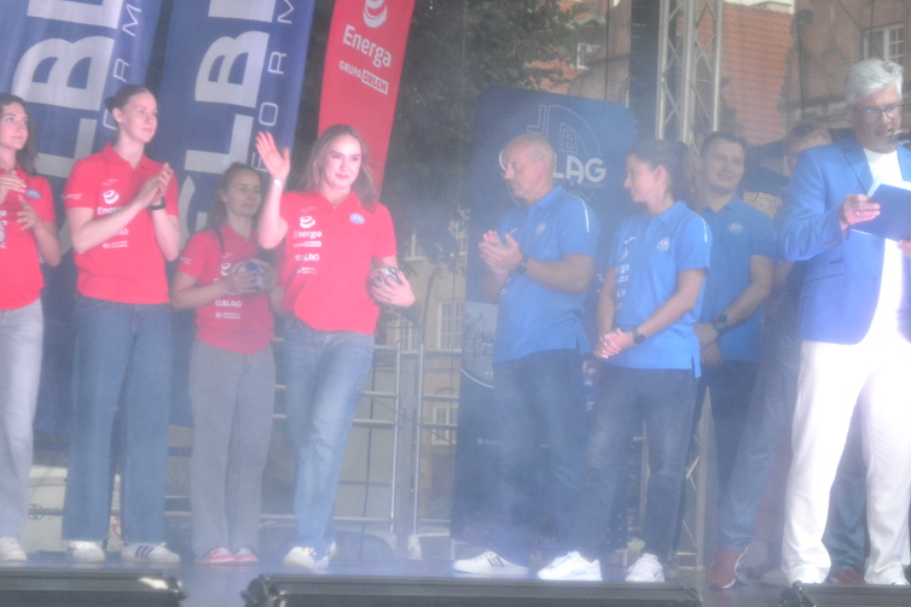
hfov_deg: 21.8
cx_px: 450
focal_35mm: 94
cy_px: 265
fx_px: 2368
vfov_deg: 14.6
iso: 3200
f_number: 5.6
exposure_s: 1/125
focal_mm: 55
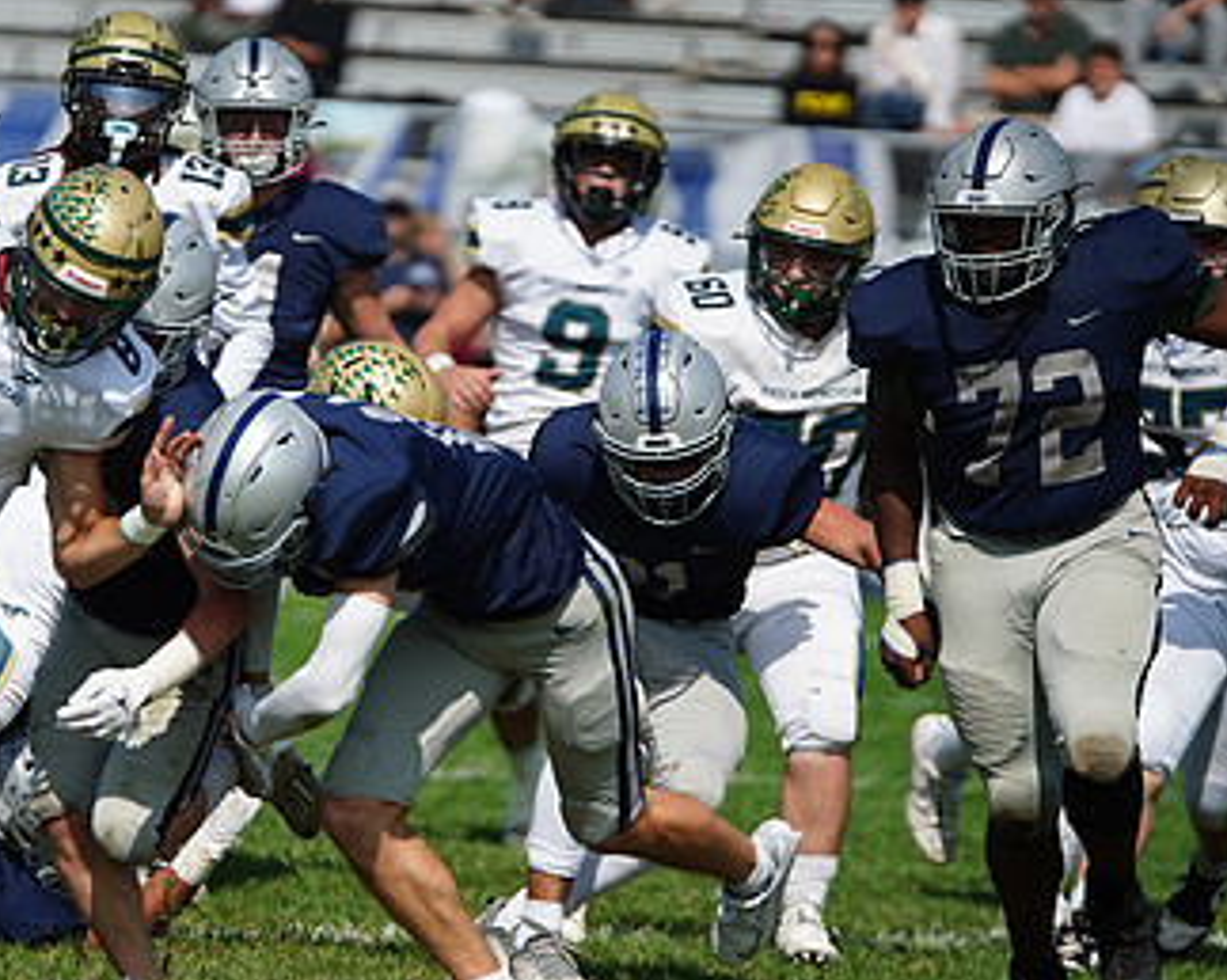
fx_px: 15969
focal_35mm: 440
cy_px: 473
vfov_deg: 3.5
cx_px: 220
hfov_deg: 4.4
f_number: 2.8
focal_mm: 261
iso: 400
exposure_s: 1/8000
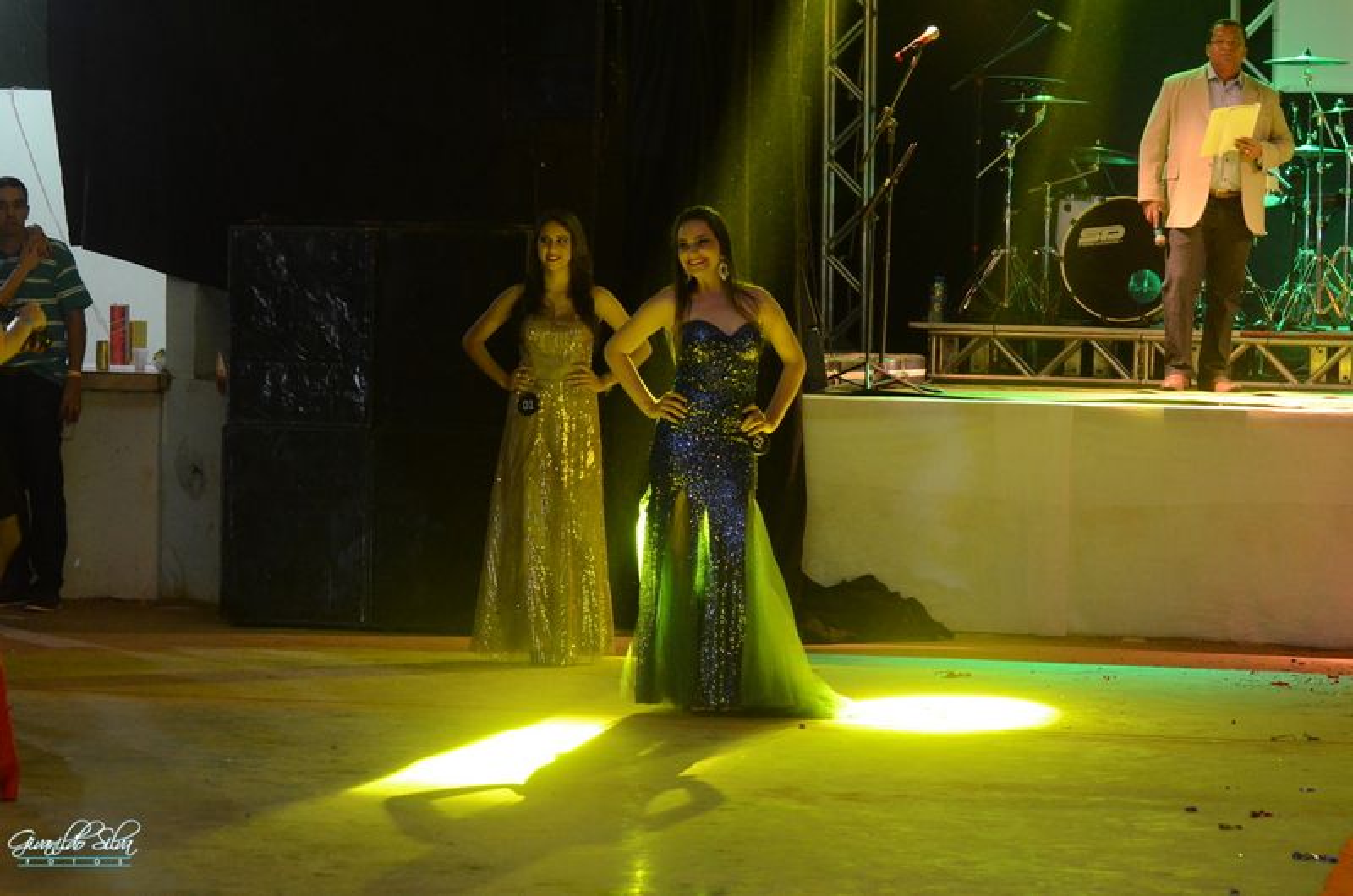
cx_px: 676
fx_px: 4839
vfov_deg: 10.6
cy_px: 448
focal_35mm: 129
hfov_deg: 15.9
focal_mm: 86
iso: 3200
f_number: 5
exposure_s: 1/40
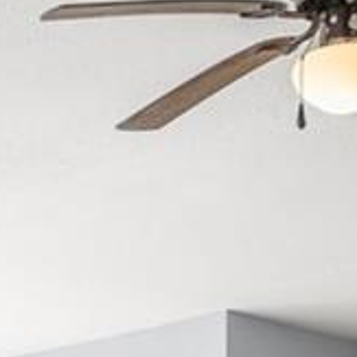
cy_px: 723
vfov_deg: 11.1
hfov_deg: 12.0
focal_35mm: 142
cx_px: -81
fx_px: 1657
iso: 320
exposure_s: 1/13
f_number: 8
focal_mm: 17
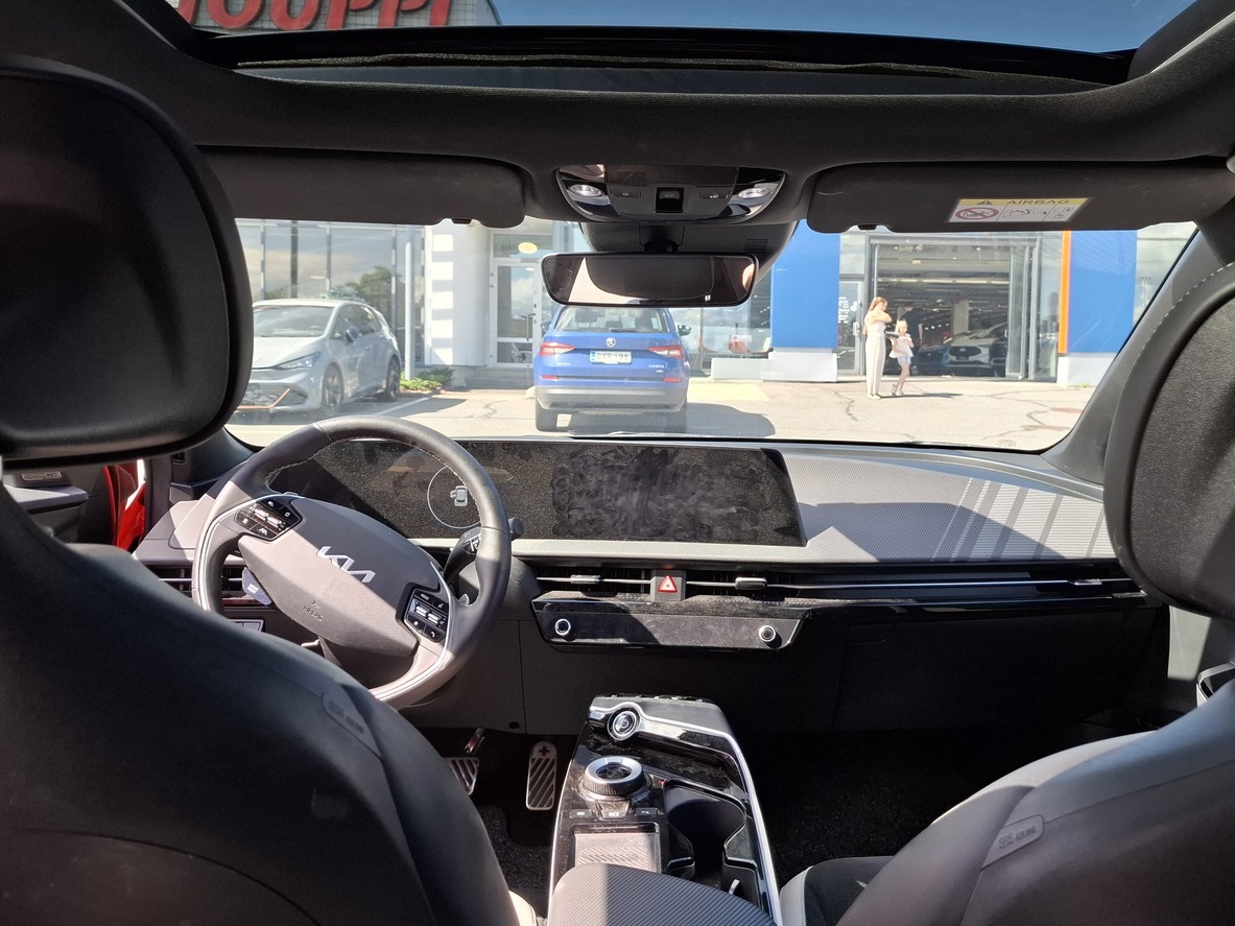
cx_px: 676
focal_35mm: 28
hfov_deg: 63.3
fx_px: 999
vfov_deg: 49.6
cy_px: 406
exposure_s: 1/280
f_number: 1.8
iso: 50
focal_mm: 5.54
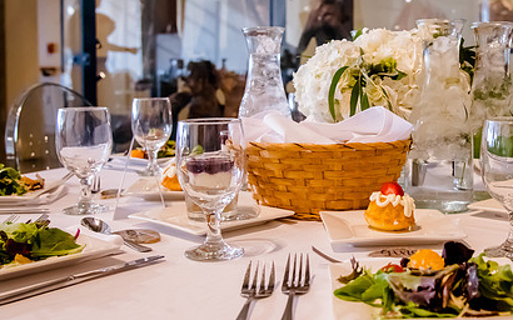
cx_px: 350
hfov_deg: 37.1
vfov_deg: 23.9
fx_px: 755
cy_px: 108
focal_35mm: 54
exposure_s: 1/200
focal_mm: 30
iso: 2500
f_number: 5
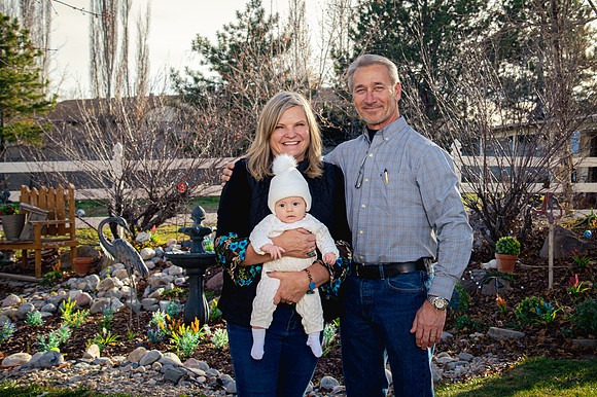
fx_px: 989
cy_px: 141
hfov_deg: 33.4
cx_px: 386
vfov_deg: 22.6
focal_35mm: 60
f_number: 8
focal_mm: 46
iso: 500
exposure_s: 1/250
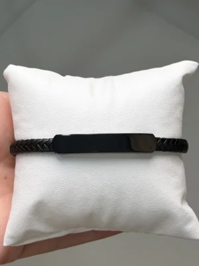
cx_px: 100
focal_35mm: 48
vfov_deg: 39.7
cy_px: 133
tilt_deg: -61.0
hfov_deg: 30.3
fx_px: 368
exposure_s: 1/493
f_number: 1.78
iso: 80
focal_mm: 6.76
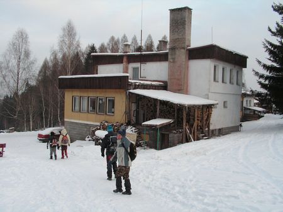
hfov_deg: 51.4
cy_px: 106
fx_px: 294
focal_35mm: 36
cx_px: 142
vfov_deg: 39.6
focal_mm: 6
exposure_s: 1/60
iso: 100
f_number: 8
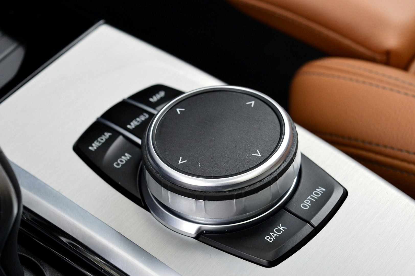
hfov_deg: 24.6
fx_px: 950
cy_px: 138
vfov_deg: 16.5
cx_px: 208
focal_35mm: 82
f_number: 8
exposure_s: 1/60
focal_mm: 55
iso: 640
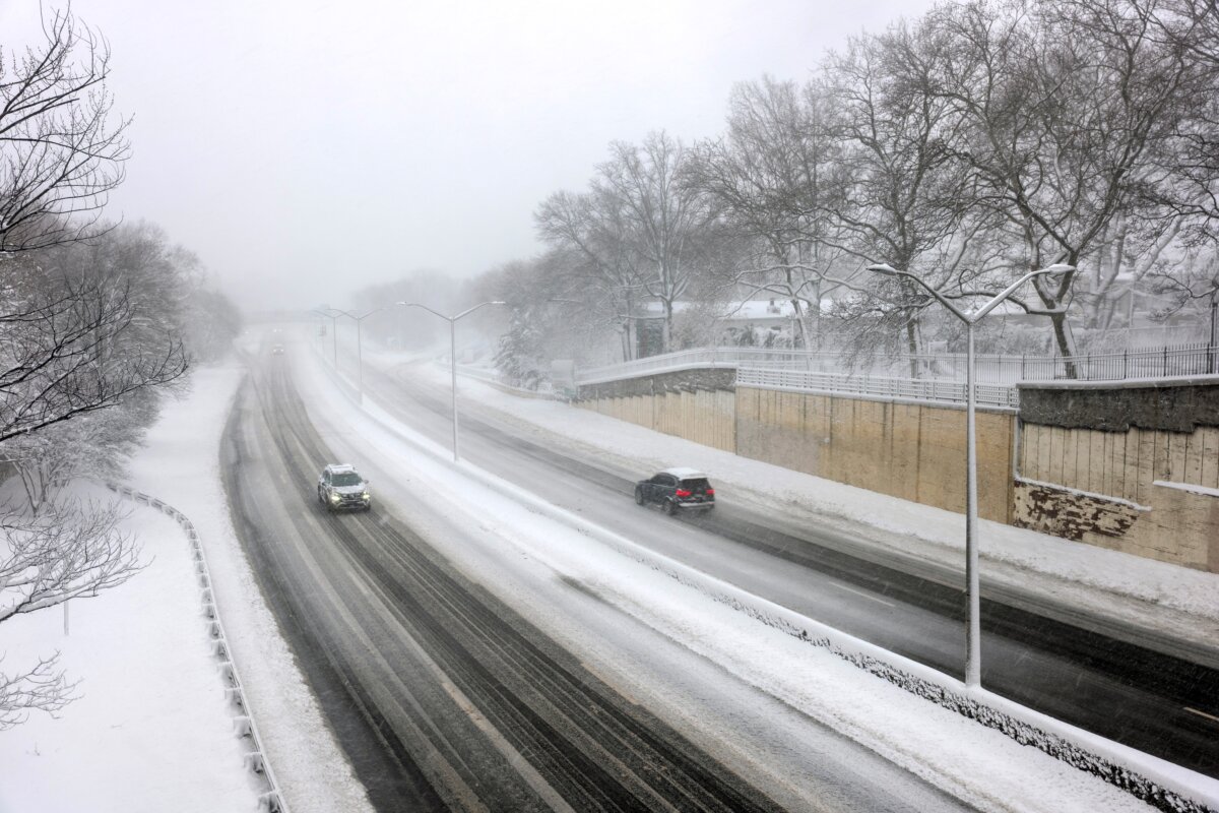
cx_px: 610
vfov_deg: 41.1
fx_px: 1083
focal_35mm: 32
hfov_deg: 58.7
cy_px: 406
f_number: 5
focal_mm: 32
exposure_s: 1/80
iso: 100
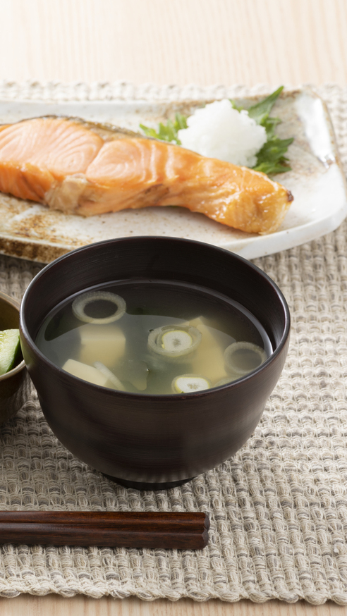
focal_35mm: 166
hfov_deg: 7.3
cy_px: 307
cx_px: -81
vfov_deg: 13.0
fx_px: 2714
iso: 100
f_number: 11
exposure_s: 1/250
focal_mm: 105
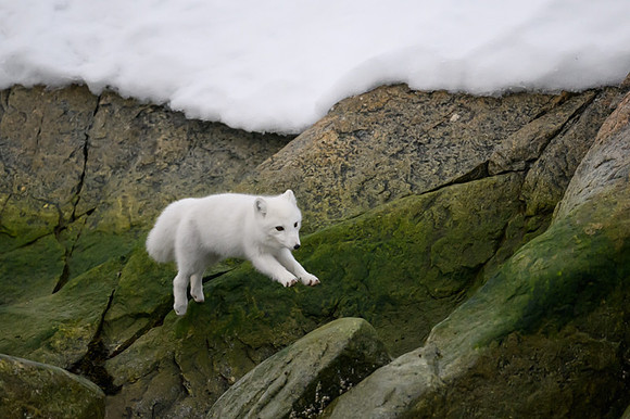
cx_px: 315
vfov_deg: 2.1
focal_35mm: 650
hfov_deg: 3.2
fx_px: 11363
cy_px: 243
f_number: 4
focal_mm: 560
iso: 2500
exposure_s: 1/1600
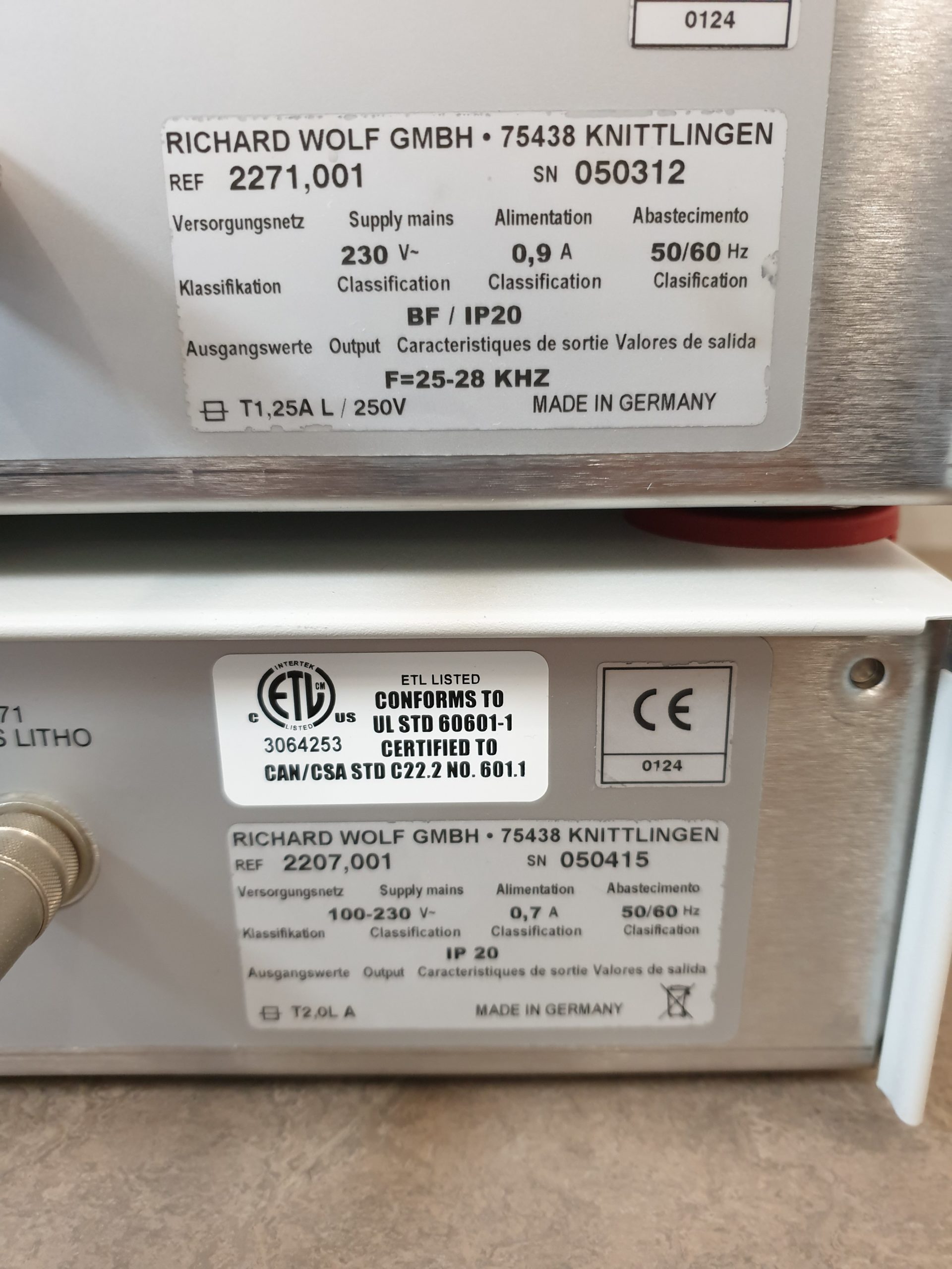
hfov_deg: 53.1
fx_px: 953
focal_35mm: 26
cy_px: 634
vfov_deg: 67.3
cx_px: 476
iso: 250
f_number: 1.5
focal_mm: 4.3
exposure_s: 1/50
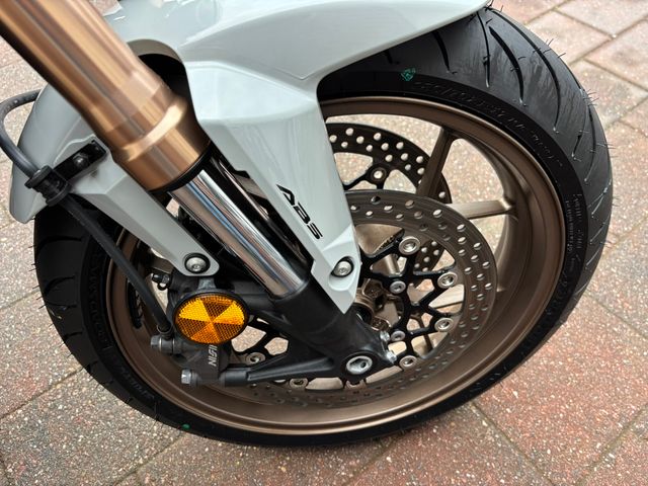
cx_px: 324
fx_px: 487
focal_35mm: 26
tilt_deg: -51.8
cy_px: 243
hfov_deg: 67.3
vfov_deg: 53.1
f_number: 1.6
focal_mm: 5.96
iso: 125
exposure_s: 1/82
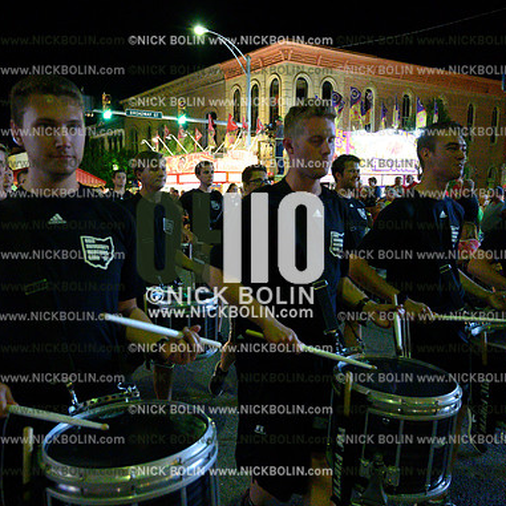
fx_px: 513
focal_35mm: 31
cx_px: 230
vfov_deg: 52.5
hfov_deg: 52.5
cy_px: 255
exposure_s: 1/400
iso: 32000
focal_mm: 24
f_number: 4
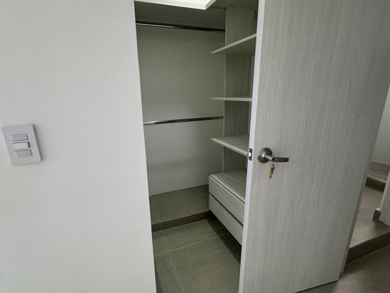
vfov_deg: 74.7
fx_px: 192
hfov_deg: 90.8
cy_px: 144
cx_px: 180
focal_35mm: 17
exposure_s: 1/120
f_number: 2.2
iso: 160
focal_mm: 2.22
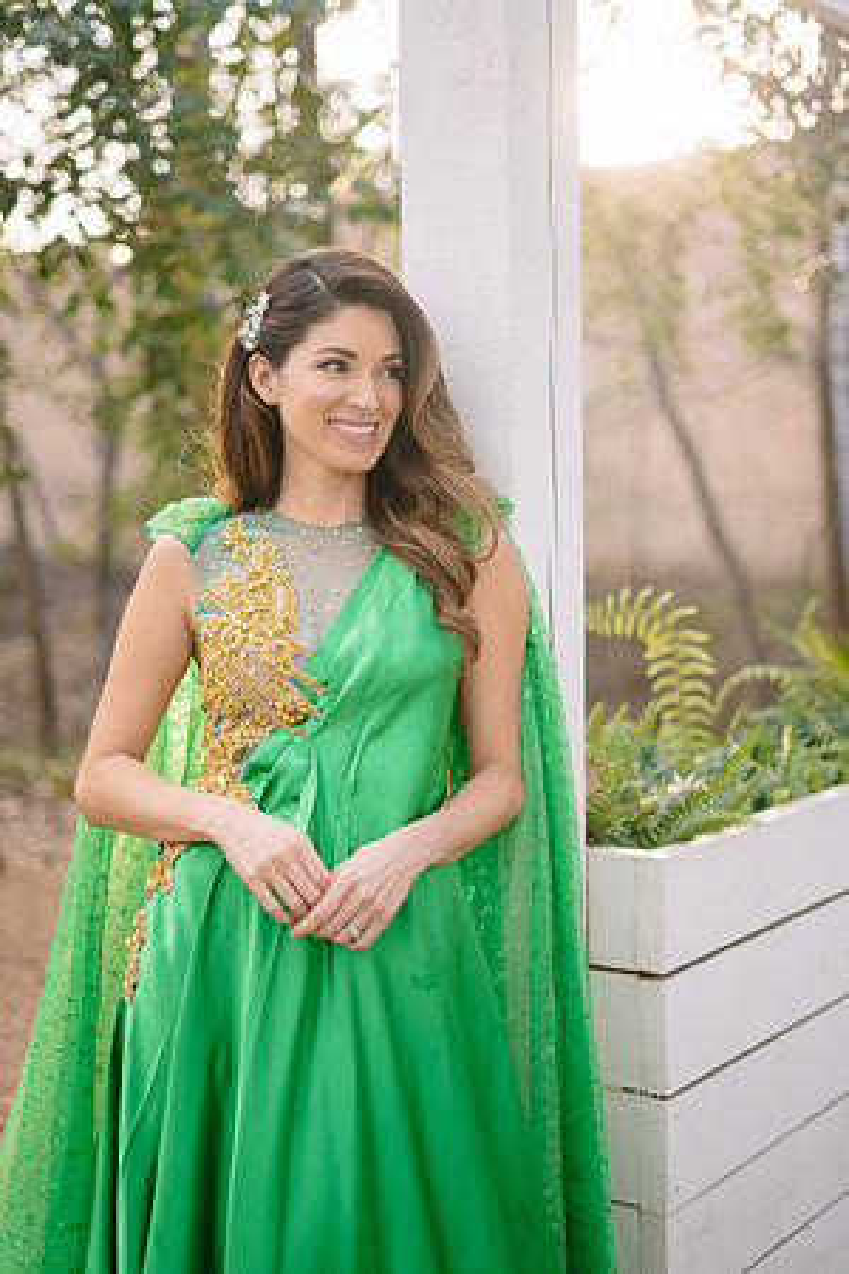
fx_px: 1769
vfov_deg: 39.6
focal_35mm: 50
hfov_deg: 27.0
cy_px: 637
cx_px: 424
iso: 160
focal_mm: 50
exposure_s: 1/200
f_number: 1.8
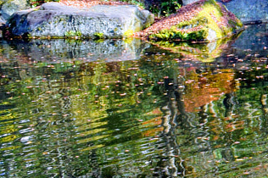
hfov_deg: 11.4
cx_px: 574
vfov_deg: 8.4
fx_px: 1186
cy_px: -73
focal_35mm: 160
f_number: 8
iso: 360
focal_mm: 21
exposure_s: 1/250
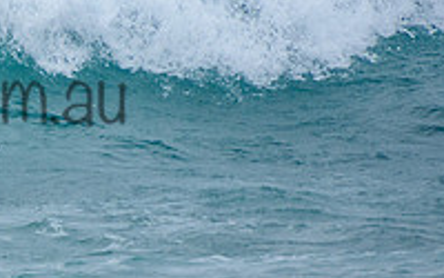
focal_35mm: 1771
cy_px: 72
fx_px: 21430
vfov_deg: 0.7
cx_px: -109
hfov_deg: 1.2
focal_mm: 400
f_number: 5.6
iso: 500
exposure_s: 1/2000
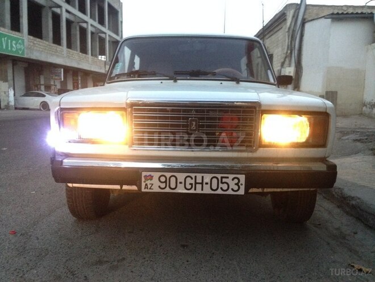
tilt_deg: -5.2
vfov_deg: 42.9
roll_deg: -1.9
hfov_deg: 55.4
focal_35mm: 33
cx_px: 188
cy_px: 141
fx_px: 357
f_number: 2.4
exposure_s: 1/17
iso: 320
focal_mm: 4.12
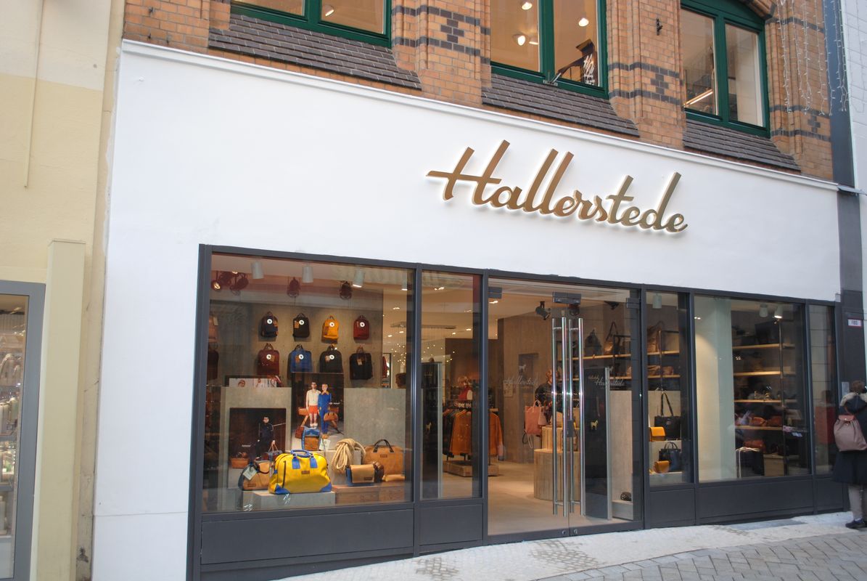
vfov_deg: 40.1
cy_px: 290
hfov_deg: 57.2
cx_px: 434
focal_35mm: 33
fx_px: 796
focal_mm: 22
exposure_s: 1/100
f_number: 4
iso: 200
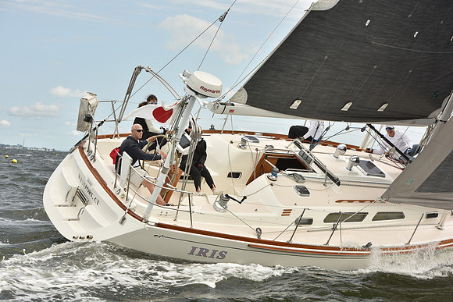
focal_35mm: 80
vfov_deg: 17.1
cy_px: 151
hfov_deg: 25.4
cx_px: 226
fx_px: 1007
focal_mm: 80
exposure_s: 1/800
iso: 250
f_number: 8
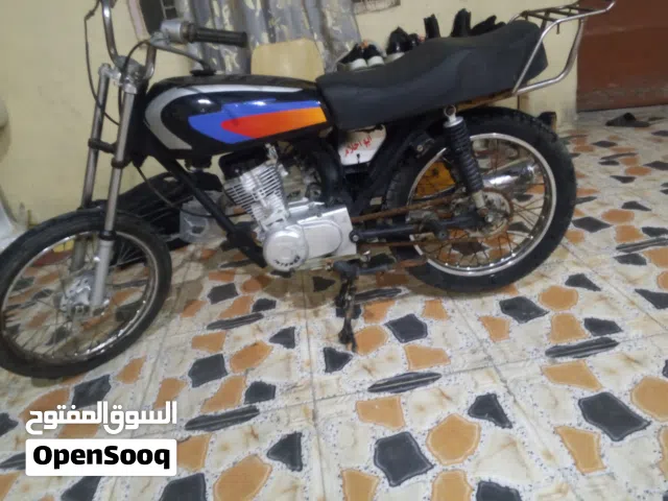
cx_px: 334
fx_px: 444
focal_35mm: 23
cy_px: 250
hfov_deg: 73.9
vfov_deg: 58.9
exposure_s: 1/20
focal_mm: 4.19
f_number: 1.6
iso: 3266
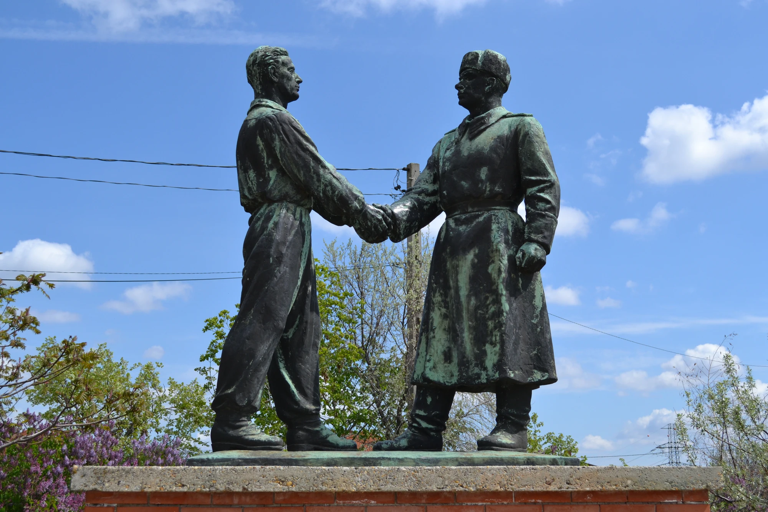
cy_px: 256
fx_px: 1024
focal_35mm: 48
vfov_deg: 28.1
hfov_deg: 41.1
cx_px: 384
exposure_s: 1/2000
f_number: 6.3
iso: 400
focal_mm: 32
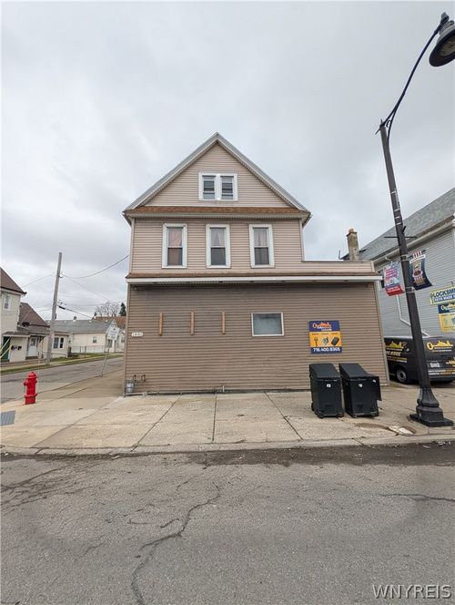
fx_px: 210
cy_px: 302
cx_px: 228
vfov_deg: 110.5
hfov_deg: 94.6
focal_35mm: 12
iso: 48
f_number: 1.7
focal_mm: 2.02
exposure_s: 1/723
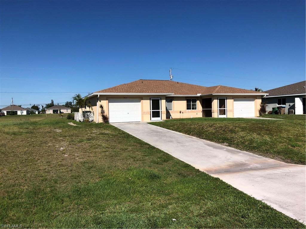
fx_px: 248
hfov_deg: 63.4
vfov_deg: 49.7
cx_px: 153
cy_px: 114
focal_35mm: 28
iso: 25
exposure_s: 1/3472
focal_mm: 3.99
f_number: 1.8
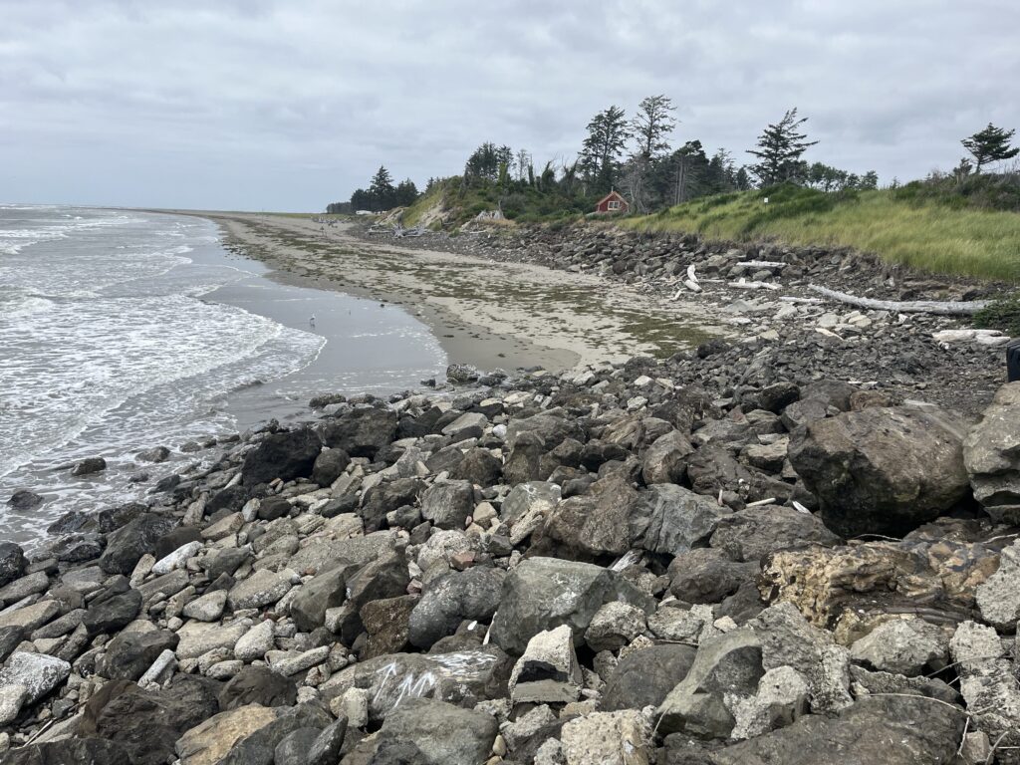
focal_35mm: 26
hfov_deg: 67.3
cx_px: 510
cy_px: 382
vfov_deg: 53.1
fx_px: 766
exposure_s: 1/3745
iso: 50
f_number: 1.6
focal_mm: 5.1
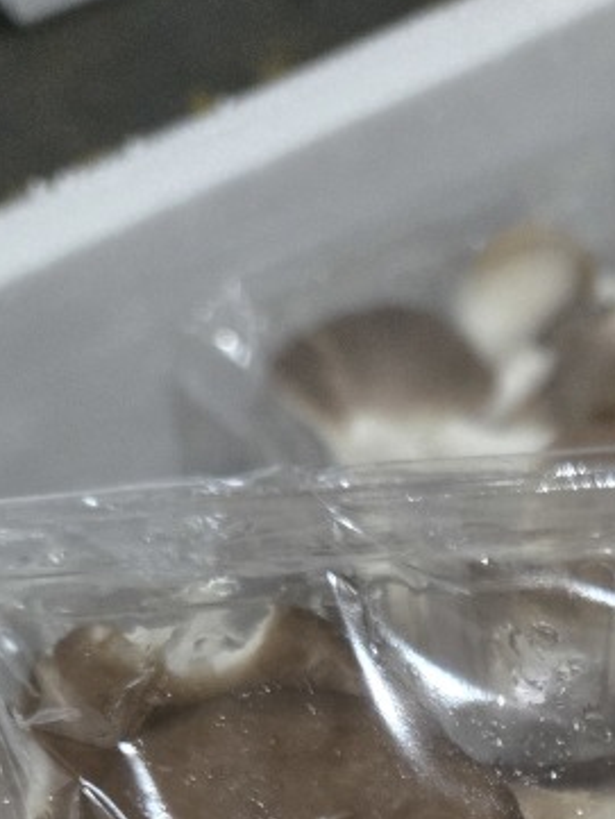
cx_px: 681
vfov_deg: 23.8
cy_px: 1163
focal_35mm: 68
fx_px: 1610
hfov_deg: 20.6
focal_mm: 5.4
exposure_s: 1/100
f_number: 1.8
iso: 800
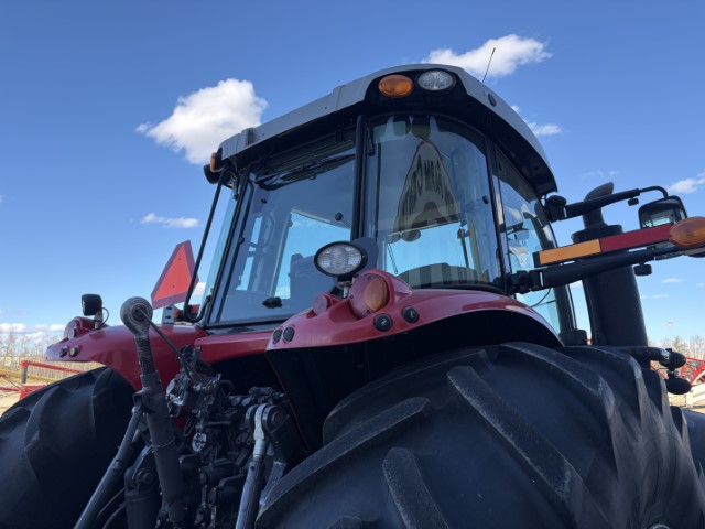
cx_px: 352
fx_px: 530
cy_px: 264
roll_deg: -0.8
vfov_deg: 53.1
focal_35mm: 26
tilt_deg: +12.4
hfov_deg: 67.3
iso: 50
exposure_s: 1/1217
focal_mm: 5.96
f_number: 1.6
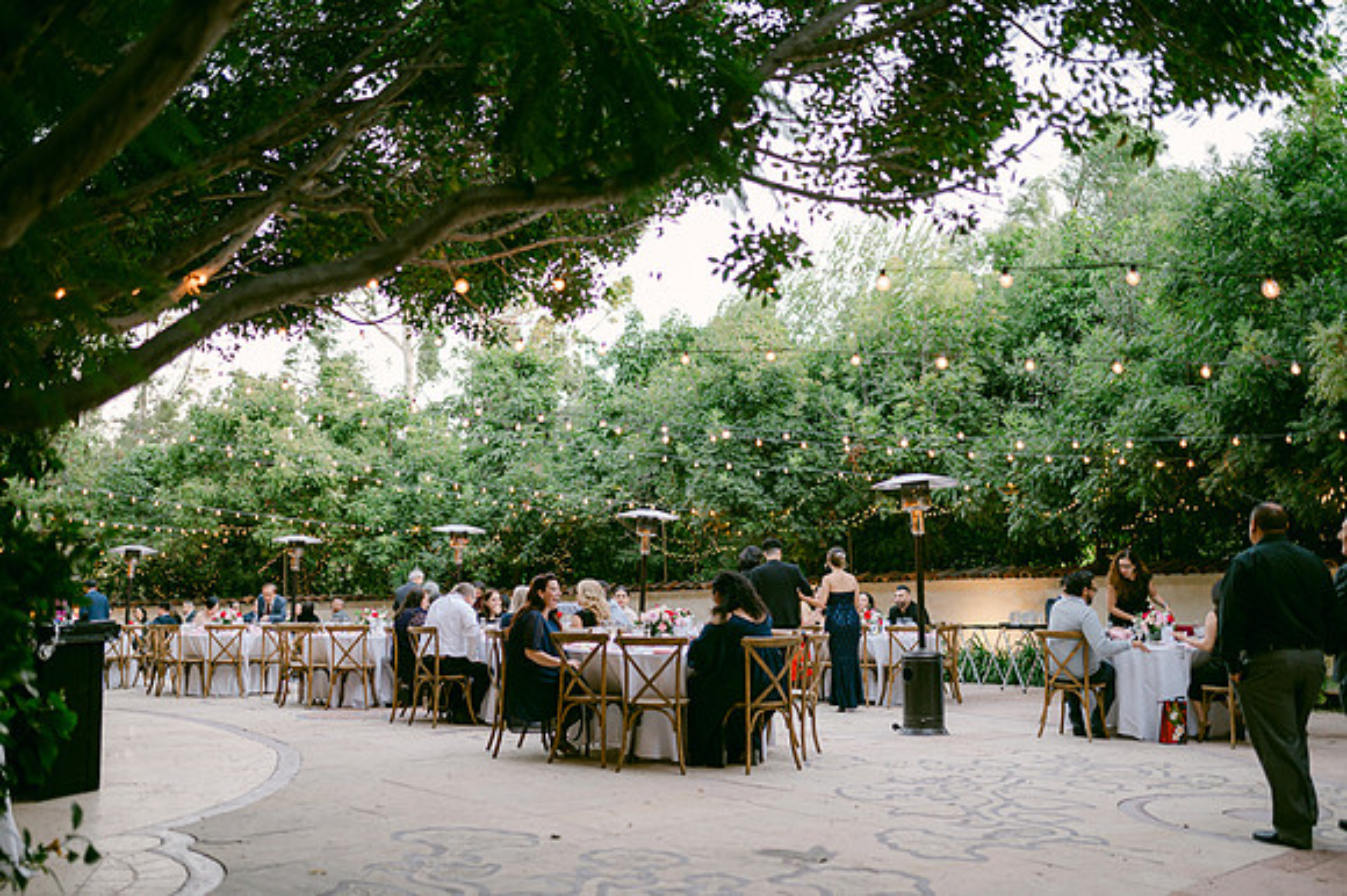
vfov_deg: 36.7
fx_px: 1350
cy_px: 448
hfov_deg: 53.0
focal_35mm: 36
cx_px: 674
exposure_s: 1/320
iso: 800
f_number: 1.8
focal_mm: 35
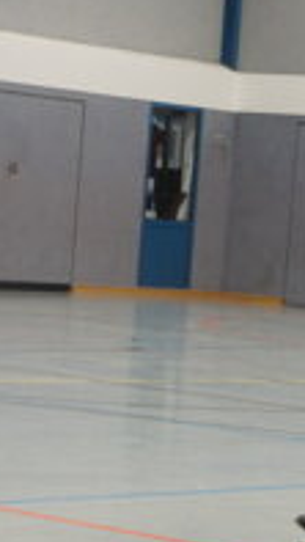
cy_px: 261
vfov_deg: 12.3
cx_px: 308
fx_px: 2514
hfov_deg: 6.9
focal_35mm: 175
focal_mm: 55
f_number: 5.6
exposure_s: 1/100
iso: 1600
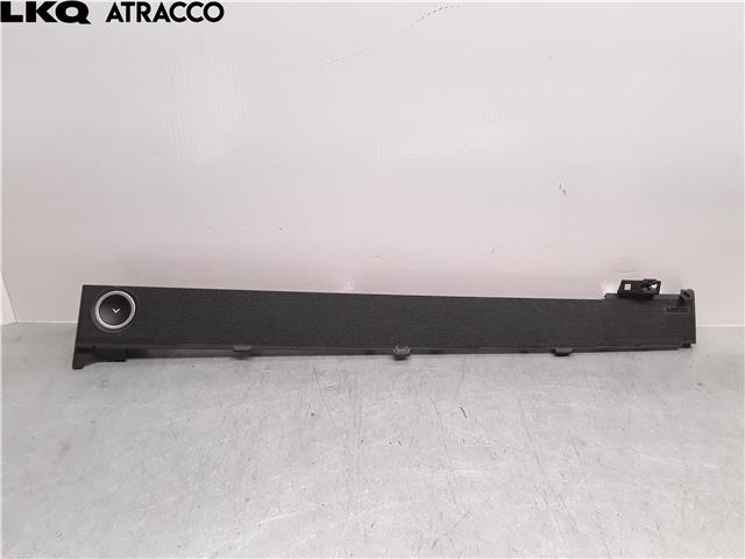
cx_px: 372
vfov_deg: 49.7
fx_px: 603
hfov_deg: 63.4
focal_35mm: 28
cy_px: 280
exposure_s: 1/100
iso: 100
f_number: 1.9
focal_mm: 2.91
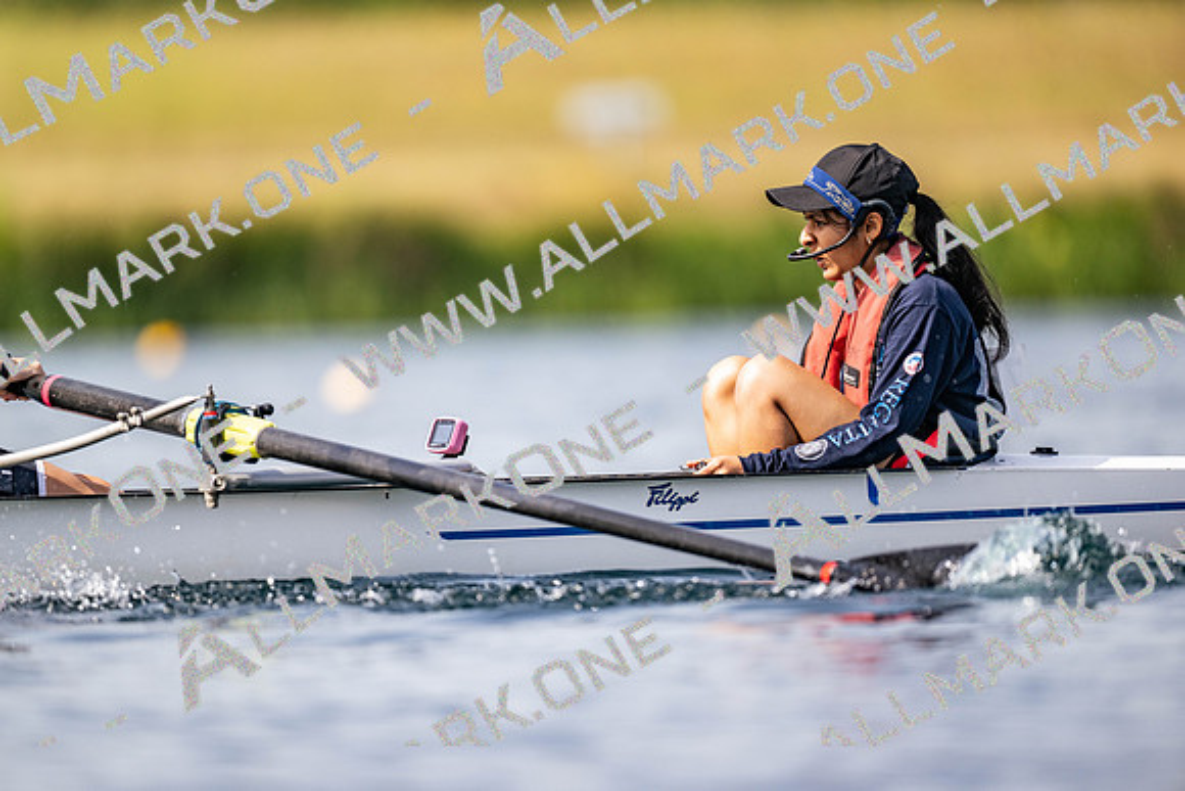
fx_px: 19754
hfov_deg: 3.4
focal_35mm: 600
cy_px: 396
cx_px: 592
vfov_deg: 2.3
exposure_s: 1/2500
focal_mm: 600
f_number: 4
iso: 200
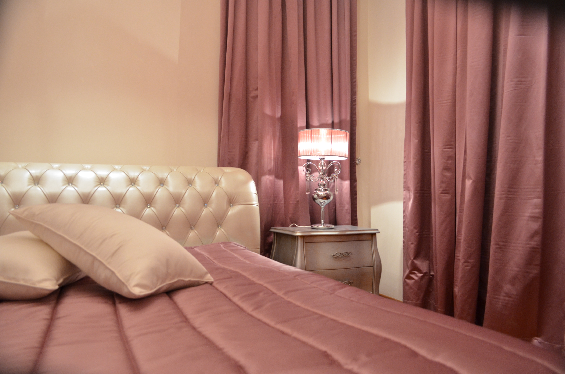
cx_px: 282
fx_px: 423
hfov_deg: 67.5
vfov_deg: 47.7
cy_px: 187
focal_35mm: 27
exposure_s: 1/25
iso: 1000
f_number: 4.5
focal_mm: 18
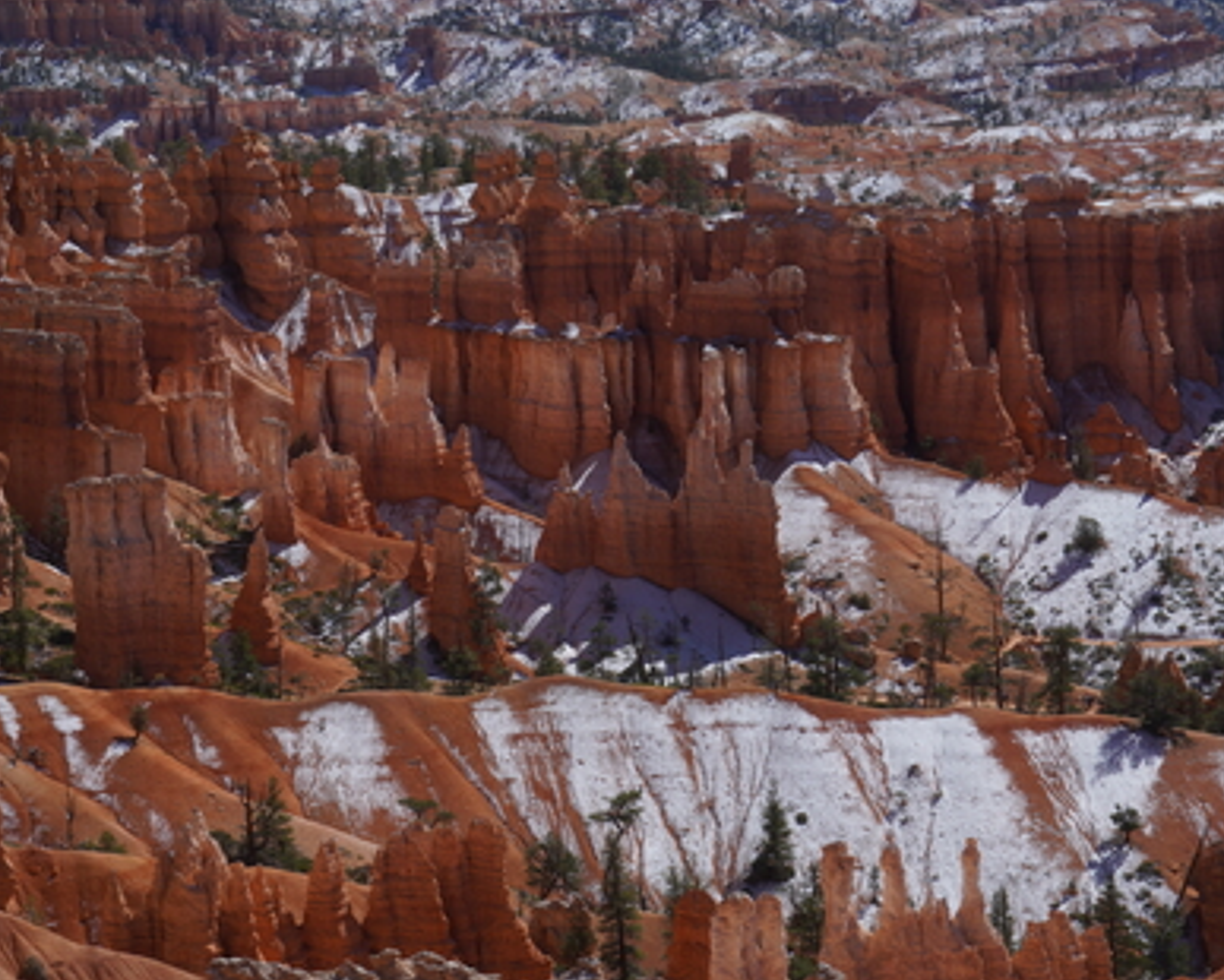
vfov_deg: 15.4
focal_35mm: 100
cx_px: 446
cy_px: 397
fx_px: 3613
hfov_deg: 19.2
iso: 125
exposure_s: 1/80
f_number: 20
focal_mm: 49
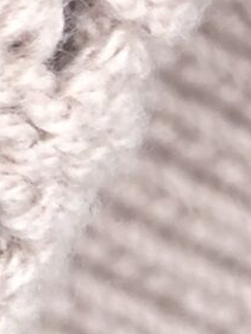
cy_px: -176
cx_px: -482
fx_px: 1971
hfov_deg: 6.7
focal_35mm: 204
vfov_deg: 9.4
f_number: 1.8
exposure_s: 1/30
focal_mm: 4
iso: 20
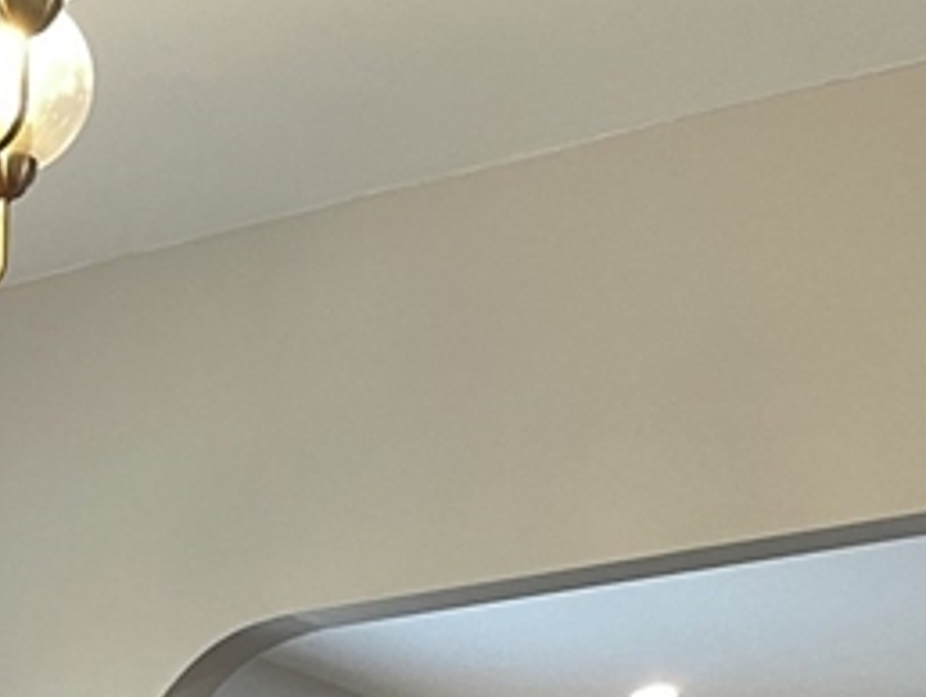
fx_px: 2758
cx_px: -341
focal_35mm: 103
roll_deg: -0.8
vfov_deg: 12.9
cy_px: 1306
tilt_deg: +0.3
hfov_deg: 17.6
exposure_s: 1/60
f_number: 1.6
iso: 100
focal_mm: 4.2
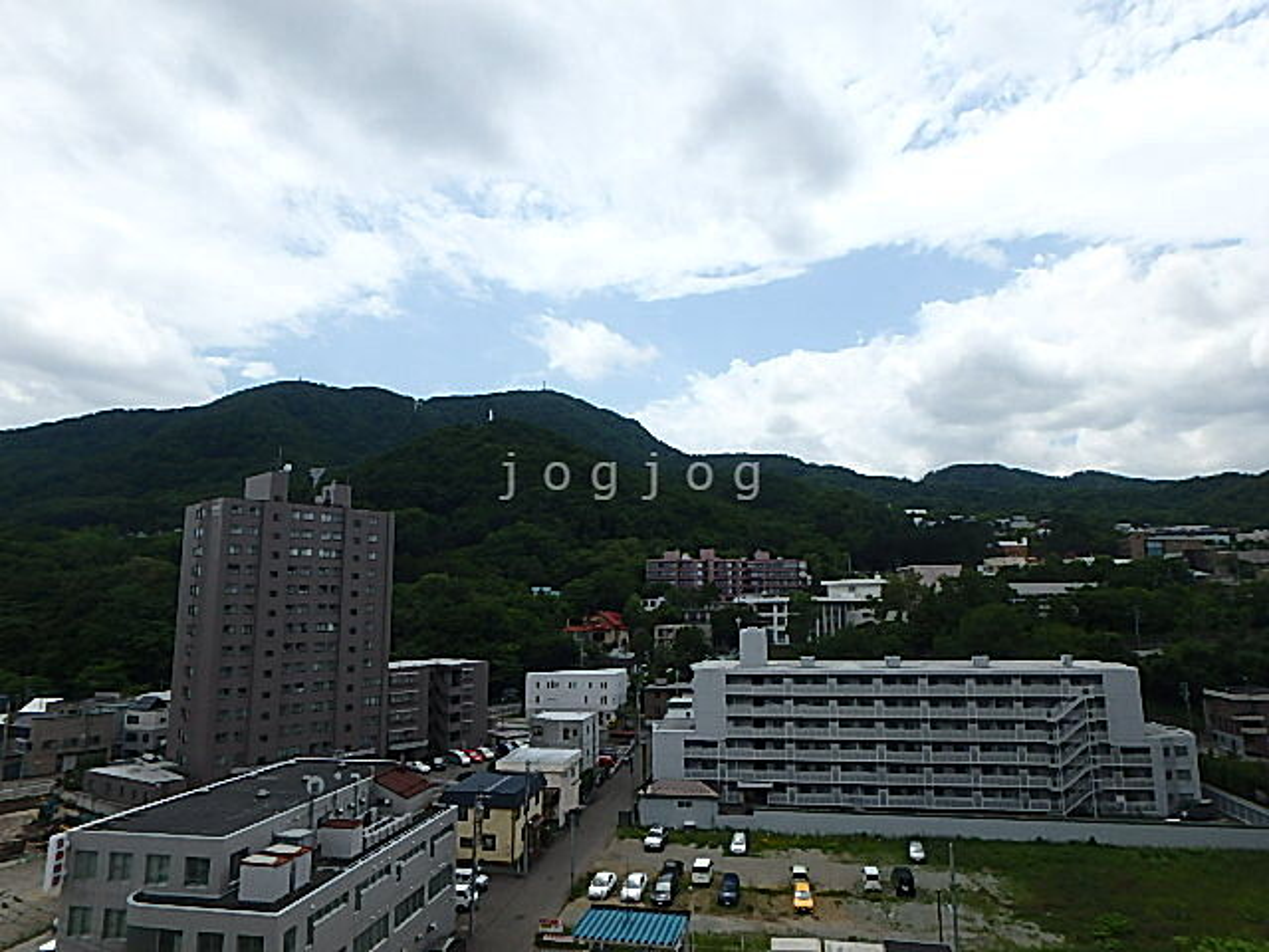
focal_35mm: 21
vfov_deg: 63.4
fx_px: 770
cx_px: 634
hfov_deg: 79.0
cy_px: 476
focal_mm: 3.7
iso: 125
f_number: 6
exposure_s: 1/800
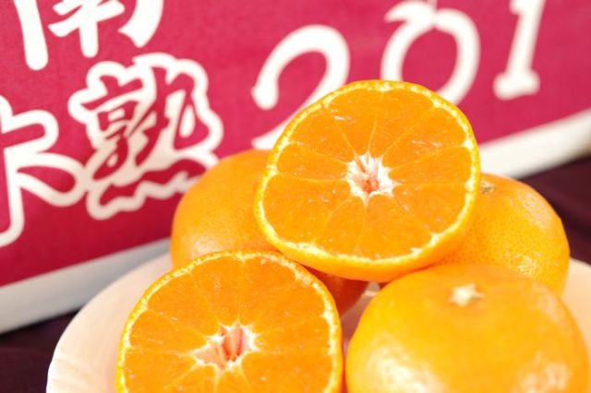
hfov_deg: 27.0
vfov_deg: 18.2
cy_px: 196
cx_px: 296
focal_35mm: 75
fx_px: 1231
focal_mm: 50
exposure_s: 1/100
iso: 400
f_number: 4
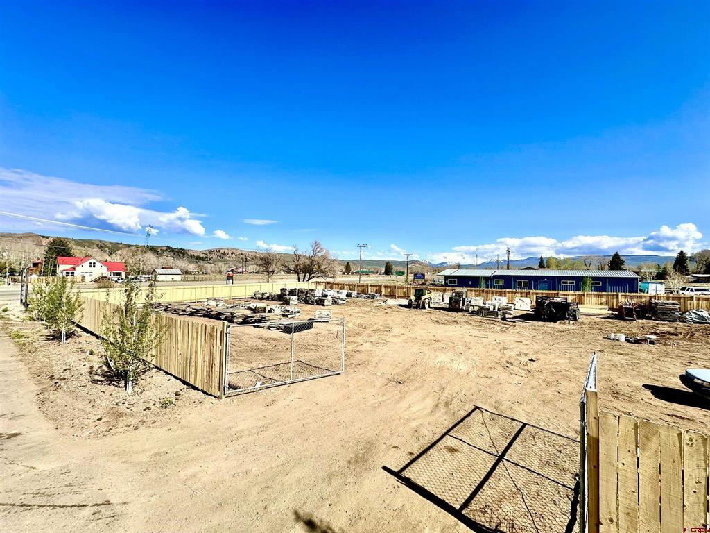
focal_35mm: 14
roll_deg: -0.8
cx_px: 355
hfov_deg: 102.1
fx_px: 287
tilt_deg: +1.2
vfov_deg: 85.7
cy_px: 266
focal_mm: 2.22
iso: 50
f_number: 2.2
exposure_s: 1/2747
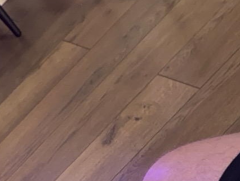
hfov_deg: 16.1
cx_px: 78
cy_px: 301
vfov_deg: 11.5
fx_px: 846
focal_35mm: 122
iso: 80
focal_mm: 4.25
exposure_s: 1/4
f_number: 1.8
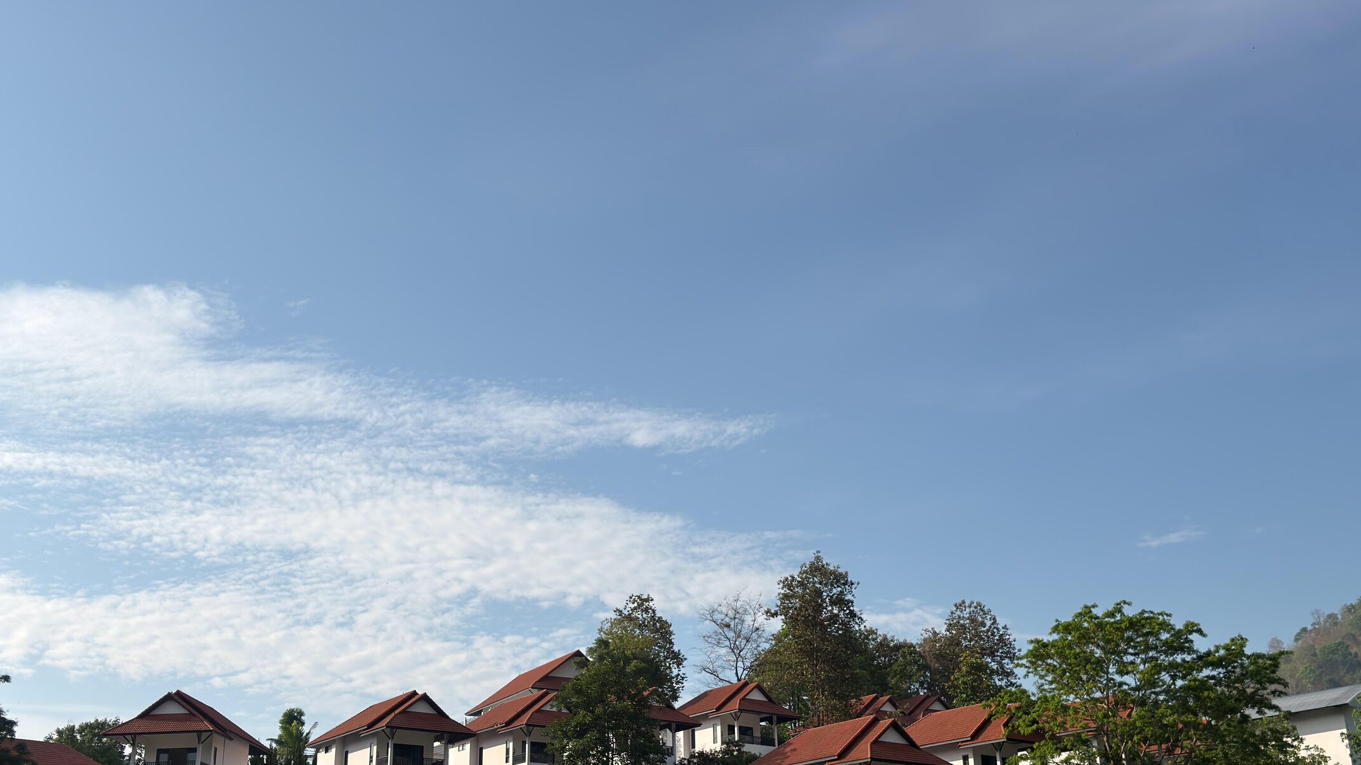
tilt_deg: +19.0
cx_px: 676
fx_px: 1443
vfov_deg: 29.5
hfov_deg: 50.5
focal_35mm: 40
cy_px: 493
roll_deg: +1.3
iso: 64
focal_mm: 6.76
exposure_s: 1/7042
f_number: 1.78
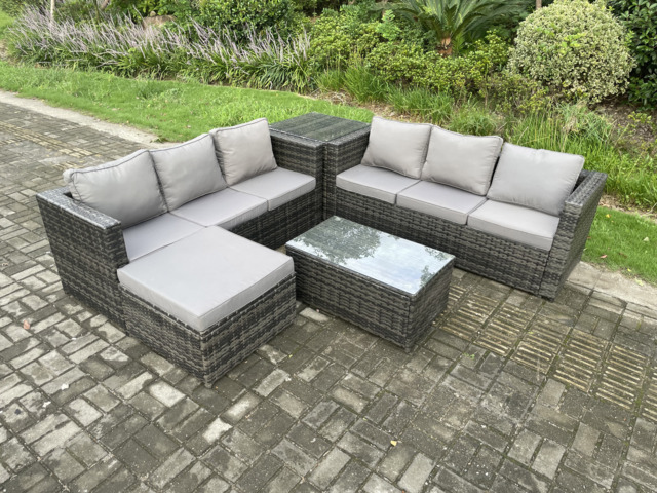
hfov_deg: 67.3
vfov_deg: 53.1
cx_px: 328
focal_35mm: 26
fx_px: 493
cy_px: 246
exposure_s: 1/309
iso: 32
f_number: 1.6
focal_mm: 4.2
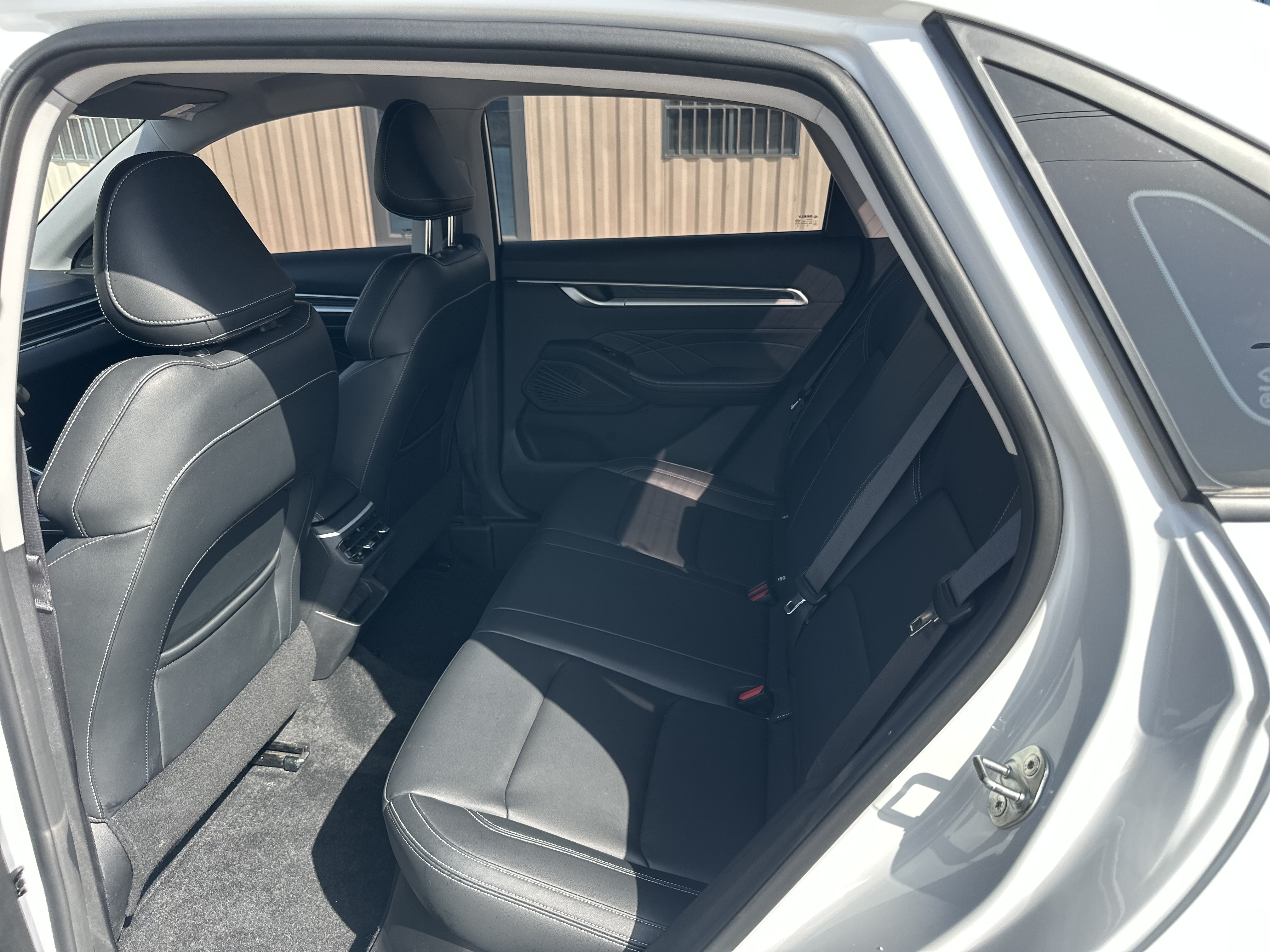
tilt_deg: -22.7
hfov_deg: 71.6
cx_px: 635
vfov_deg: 56.8
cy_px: 476
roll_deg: +0.3
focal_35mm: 24
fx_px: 881
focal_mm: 6.86
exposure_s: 1/816
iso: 80
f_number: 1.78
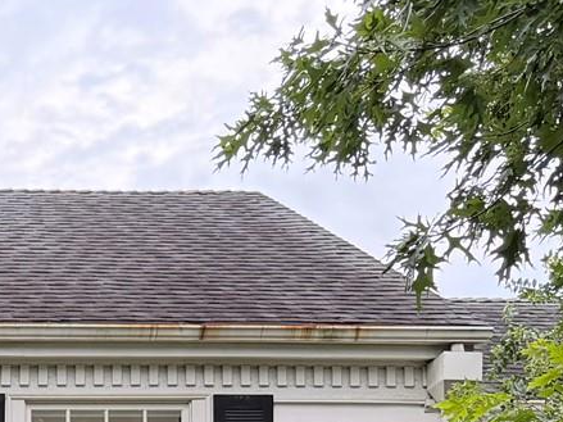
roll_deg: -0.1
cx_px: -335
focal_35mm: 112
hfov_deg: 15.8
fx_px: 1821
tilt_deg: +3.7
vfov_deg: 11.8
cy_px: 852
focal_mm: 6.76
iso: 100
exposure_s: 1/1156
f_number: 1.78
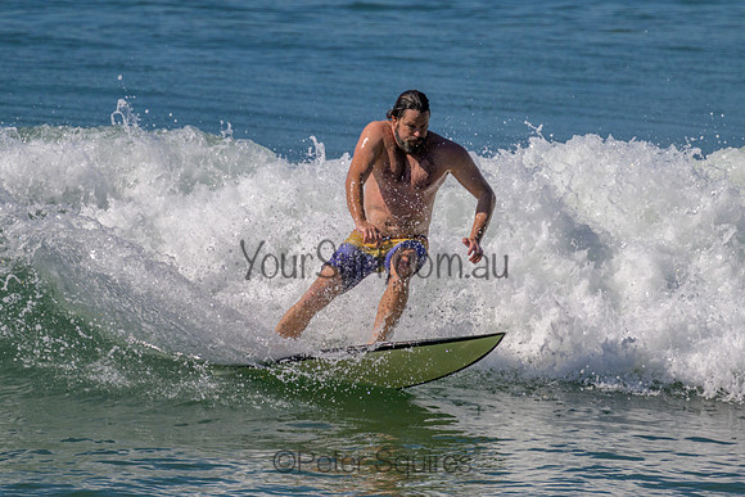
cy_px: 184
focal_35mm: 1008
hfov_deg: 2.0
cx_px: 406
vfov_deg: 1.4
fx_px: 20870
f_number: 11
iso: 360
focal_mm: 800
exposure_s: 1/2000
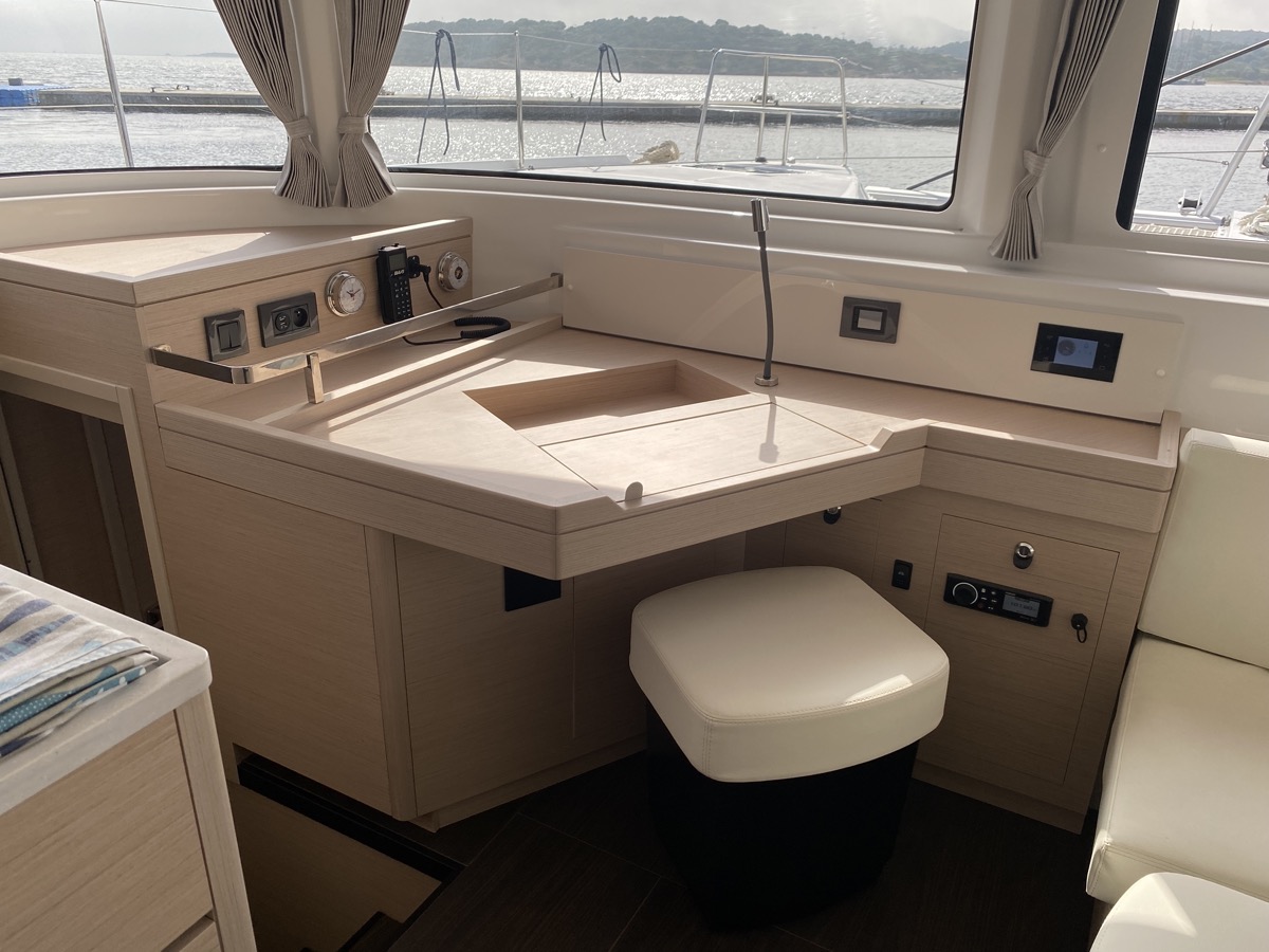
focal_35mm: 26
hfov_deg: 67.3
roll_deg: -1.6
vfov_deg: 53.1
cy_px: 476
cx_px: 634
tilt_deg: -22.8
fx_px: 953
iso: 32
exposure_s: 1/805
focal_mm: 4.25
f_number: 1.8
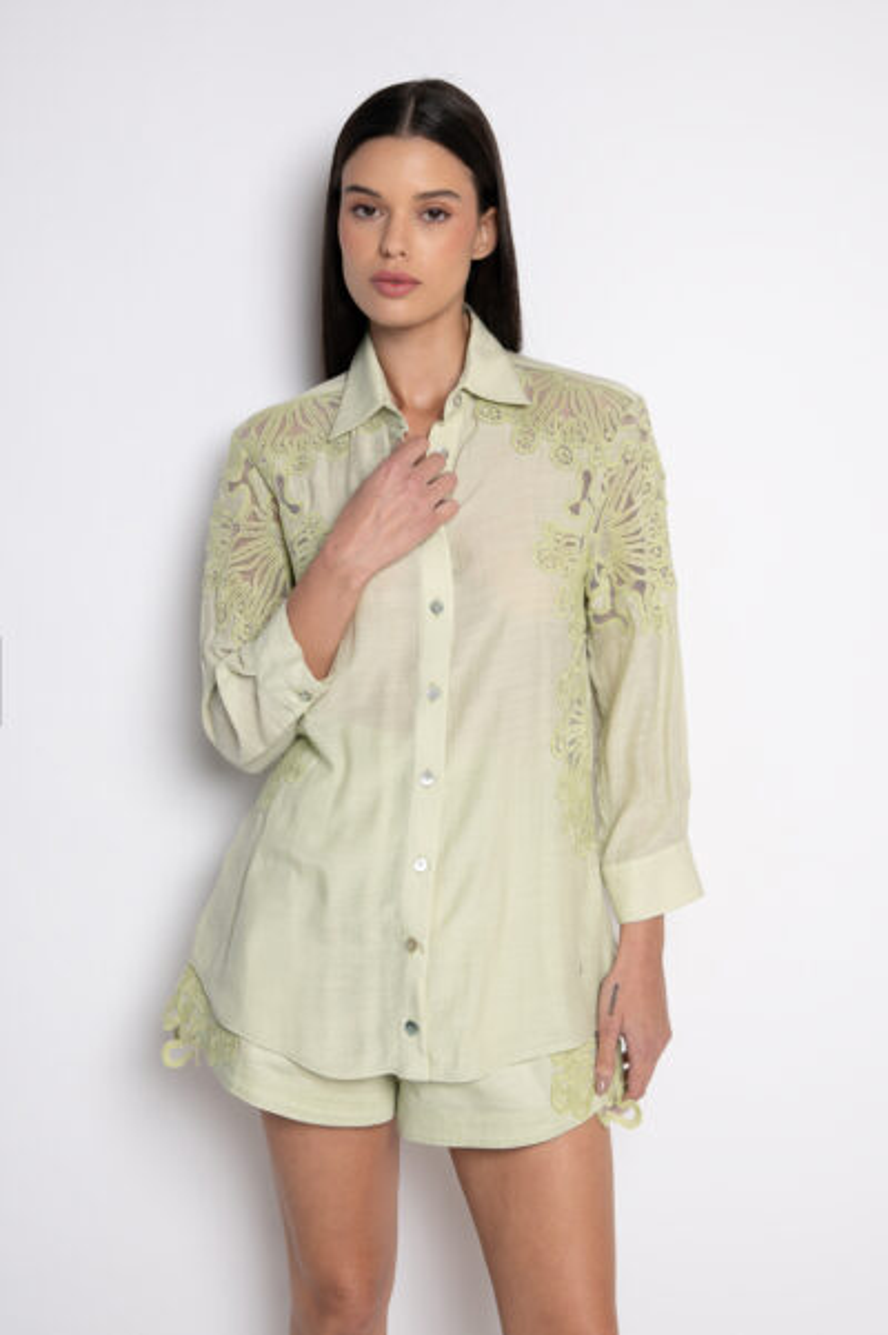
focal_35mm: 44
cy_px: 668
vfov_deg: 44.5
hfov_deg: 30.5
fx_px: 1630
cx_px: 444
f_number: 5
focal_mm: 44
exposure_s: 1/125
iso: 320
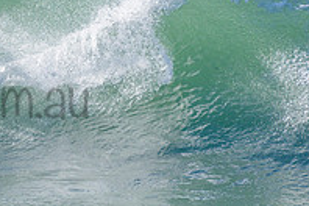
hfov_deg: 1.4
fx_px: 12857
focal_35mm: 1498
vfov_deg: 0.9
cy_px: 82
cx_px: -71
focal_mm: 500
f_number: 5.6
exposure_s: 1/2000
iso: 250
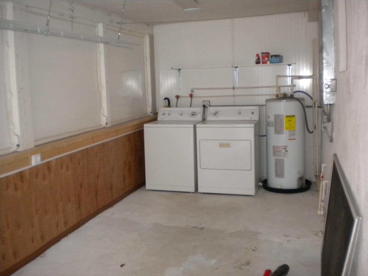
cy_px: 138
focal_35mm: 35
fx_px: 372
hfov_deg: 52.6
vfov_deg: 40.7
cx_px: 184
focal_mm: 6.3
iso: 400
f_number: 3.1
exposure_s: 1/30
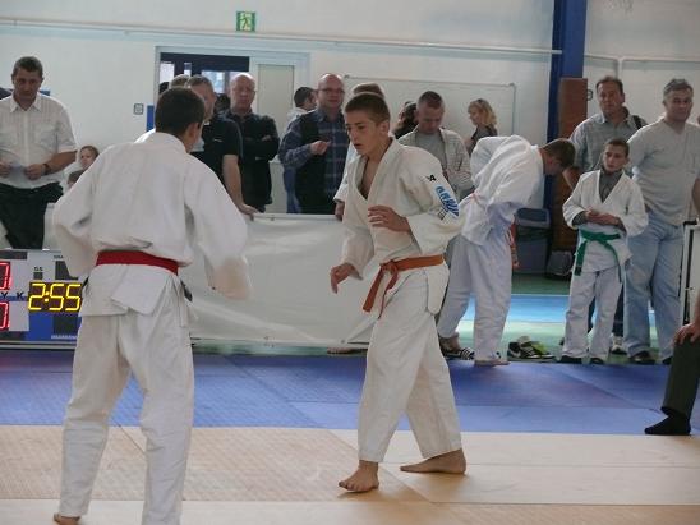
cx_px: 350
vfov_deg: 12.7
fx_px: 2366
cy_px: 262
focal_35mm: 117
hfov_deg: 16.8
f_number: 3.6
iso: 320
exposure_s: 1/125
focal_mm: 24.8
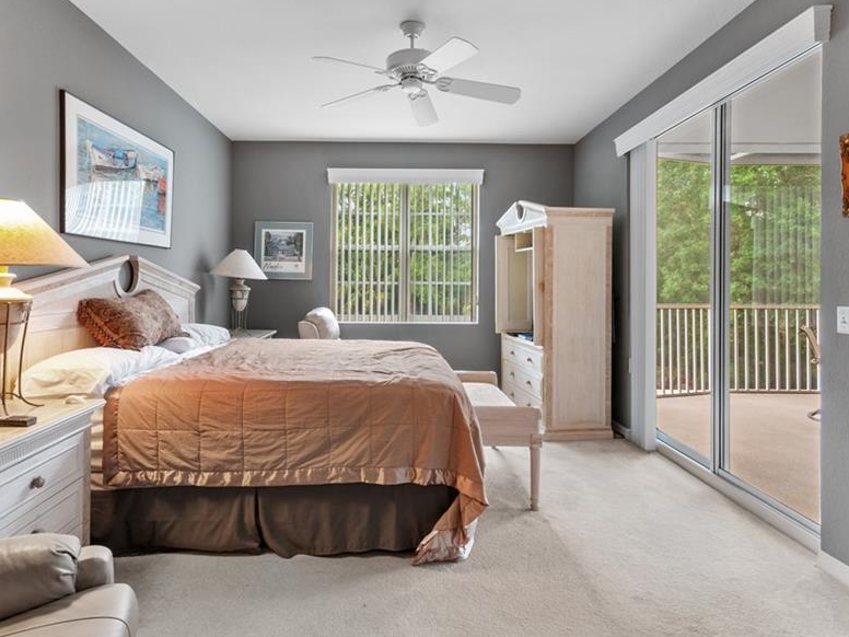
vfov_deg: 68.4
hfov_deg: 84.4
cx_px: 384
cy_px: 280
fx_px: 466
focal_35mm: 19
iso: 200
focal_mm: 10
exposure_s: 1.3
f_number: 11
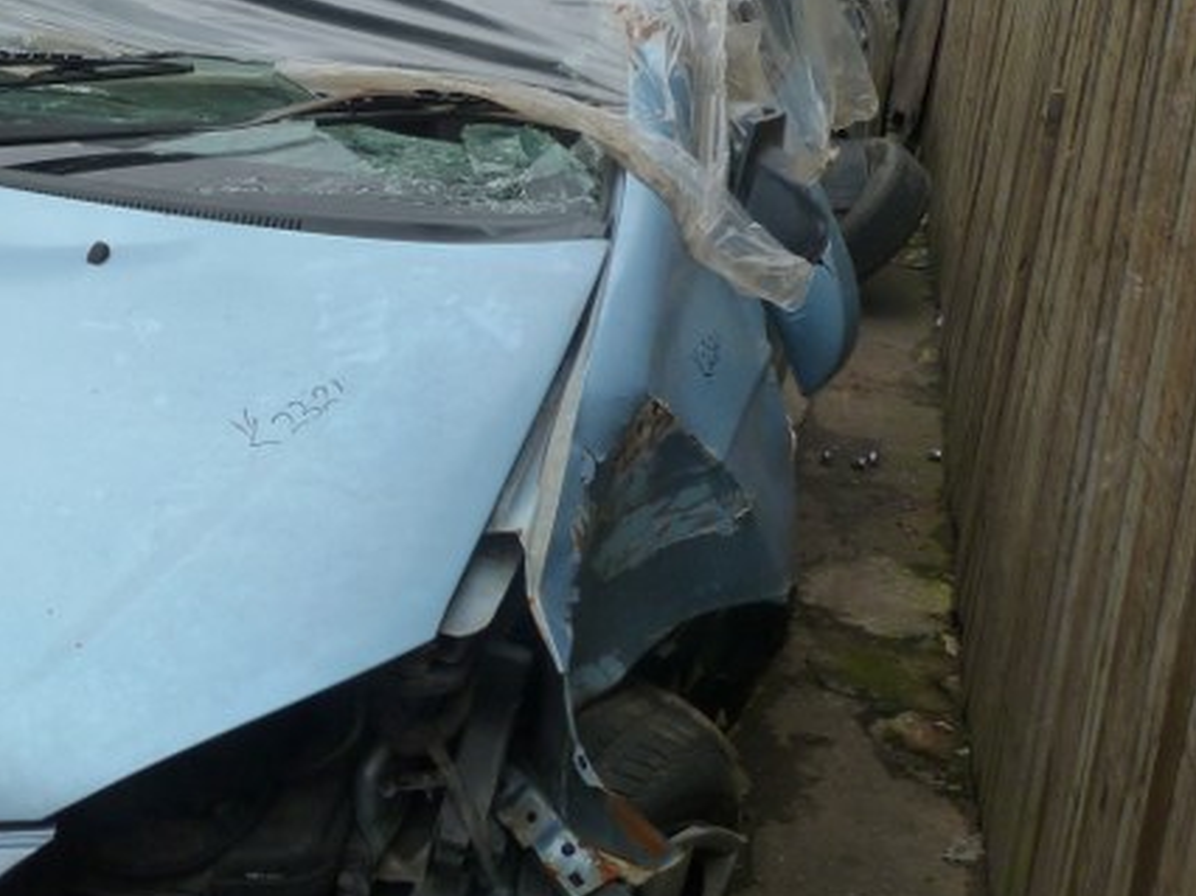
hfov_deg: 37.9
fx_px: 1623
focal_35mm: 47
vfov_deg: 30.8
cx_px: 132
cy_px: 404
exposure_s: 1/200
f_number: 4.5
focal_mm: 4.5
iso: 125
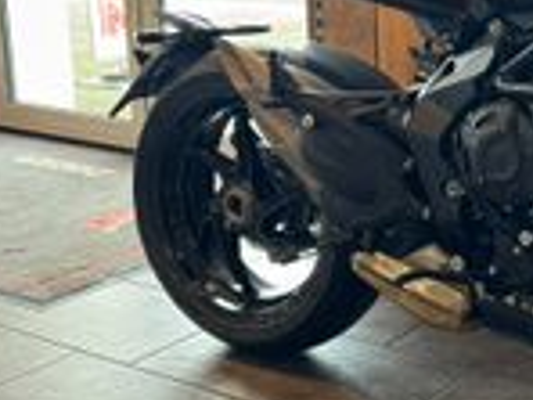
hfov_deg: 26.6
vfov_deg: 22.4
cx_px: 634
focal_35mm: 65
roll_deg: -0.7
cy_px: 97
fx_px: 1001
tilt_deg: -11.7
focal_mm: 6.76
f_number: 1.78
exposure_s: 1/50
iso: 320
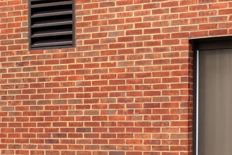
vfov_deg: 12.9
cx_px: -4
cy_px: 171
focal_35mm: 104
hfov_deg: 19.1
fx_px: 670
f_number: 9.5
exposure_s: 1/500
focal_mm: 38
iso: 800
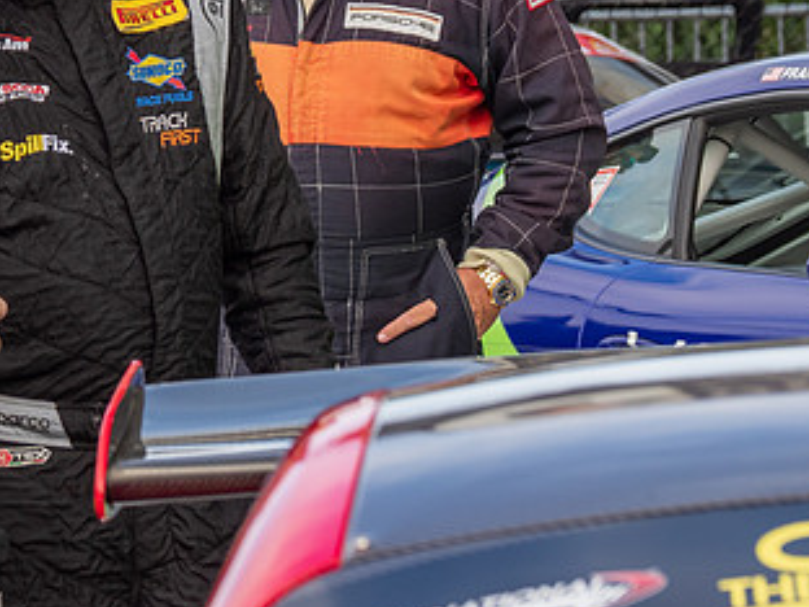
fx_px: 8180
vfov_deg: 4.2
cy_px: 95
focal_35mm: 350
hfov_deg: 5.7
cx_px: 138
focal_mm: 86
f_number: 5.6
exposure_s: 1/200
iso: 200
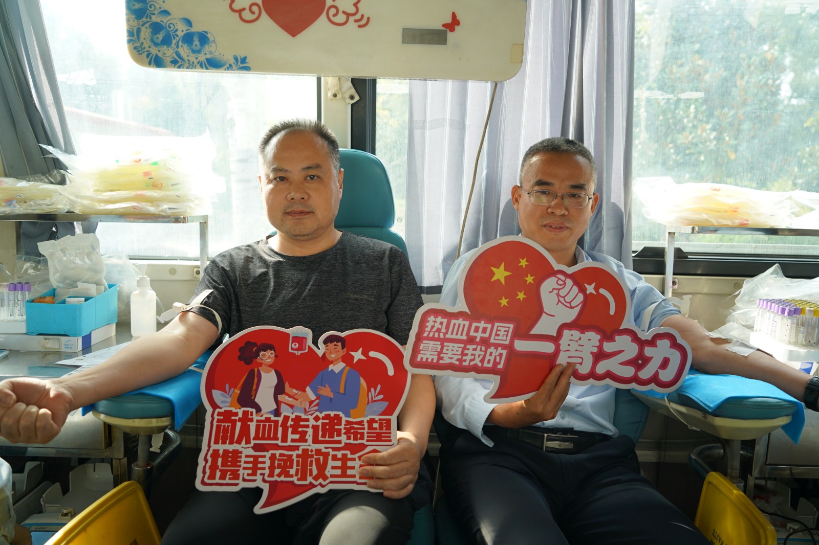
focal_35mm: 30
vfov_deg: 43.6
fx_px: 682
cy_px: 272
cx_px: 410
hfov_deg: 61.9
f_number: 4
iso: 250
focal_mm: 30
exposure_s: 1/160
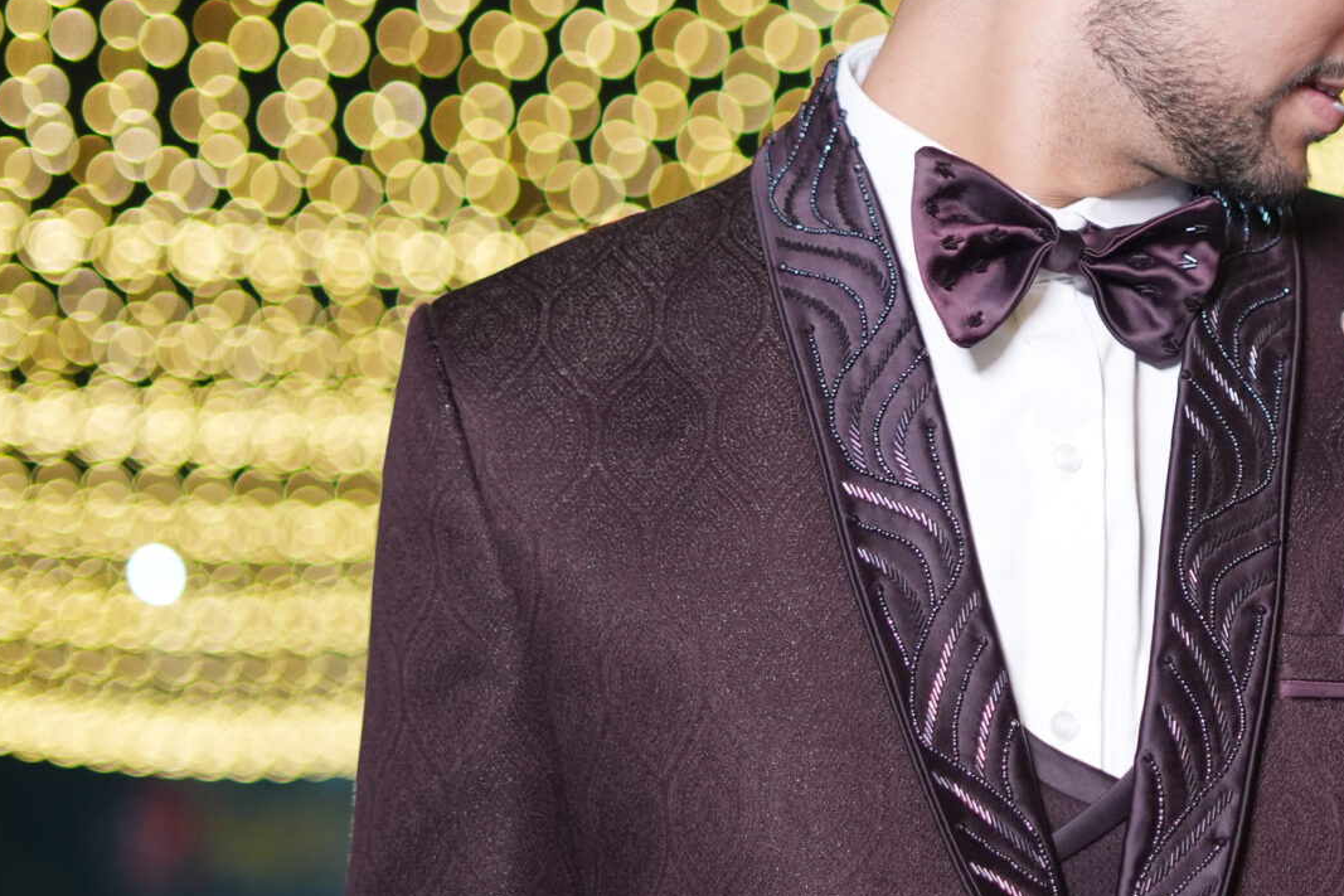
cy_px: 224
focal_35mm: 120
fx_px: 4479
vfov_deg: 11.4
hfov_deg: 16.5
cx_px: 1504
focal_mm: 50
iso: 400
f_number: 2
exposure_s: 1/125
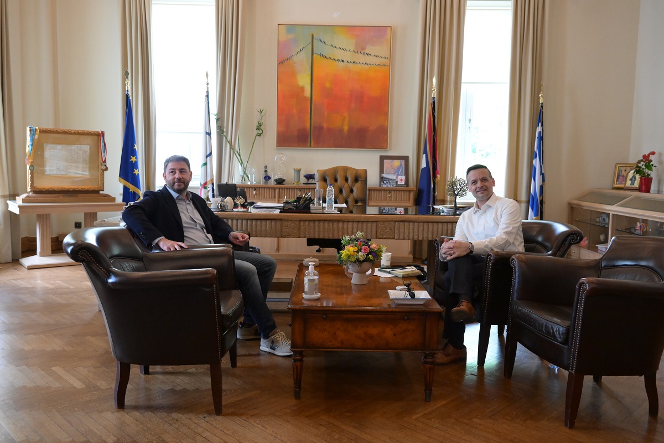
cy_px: 222
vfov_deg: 43.6
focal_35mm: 30
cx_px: 332
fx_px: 553
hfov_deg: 61.9
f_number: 4
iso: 5000
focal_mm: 30
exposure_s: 1/160
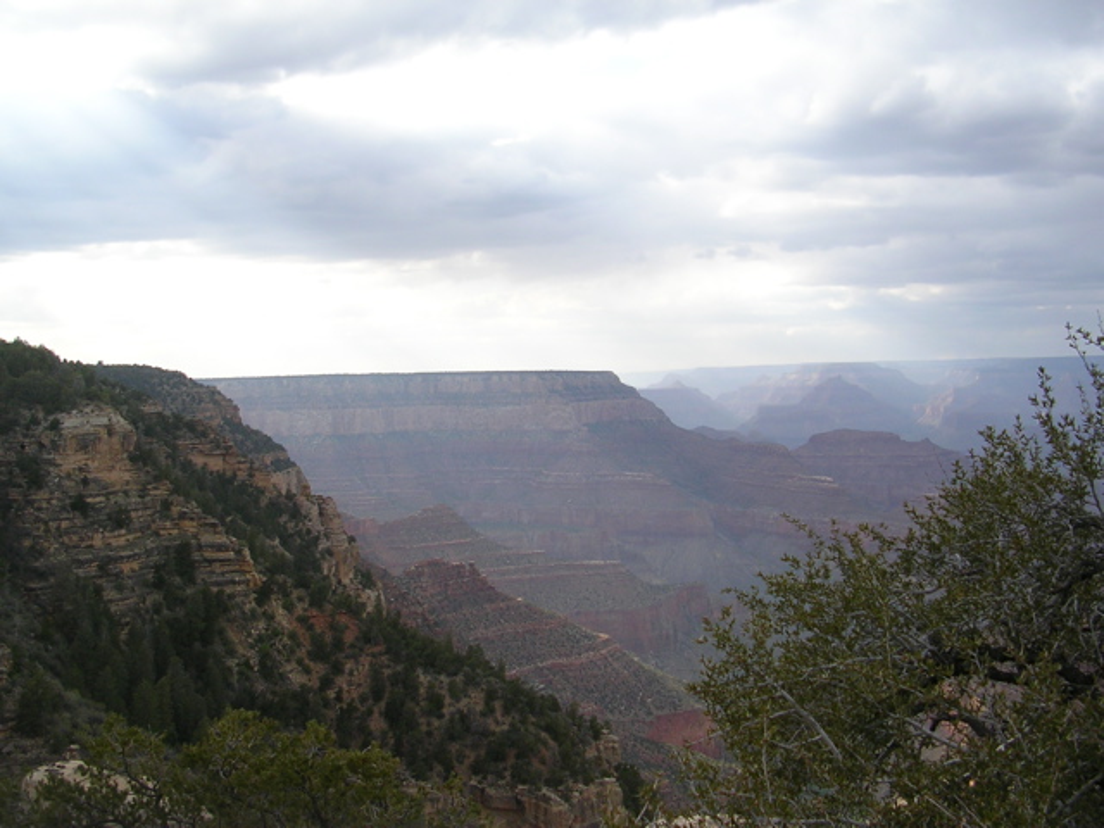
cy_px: 414
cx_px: 552
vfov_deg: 37.7
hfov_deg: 49.0
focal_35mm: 38
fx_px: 1212
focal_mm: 5.8
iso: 50
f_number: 2.8
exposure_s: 1/422
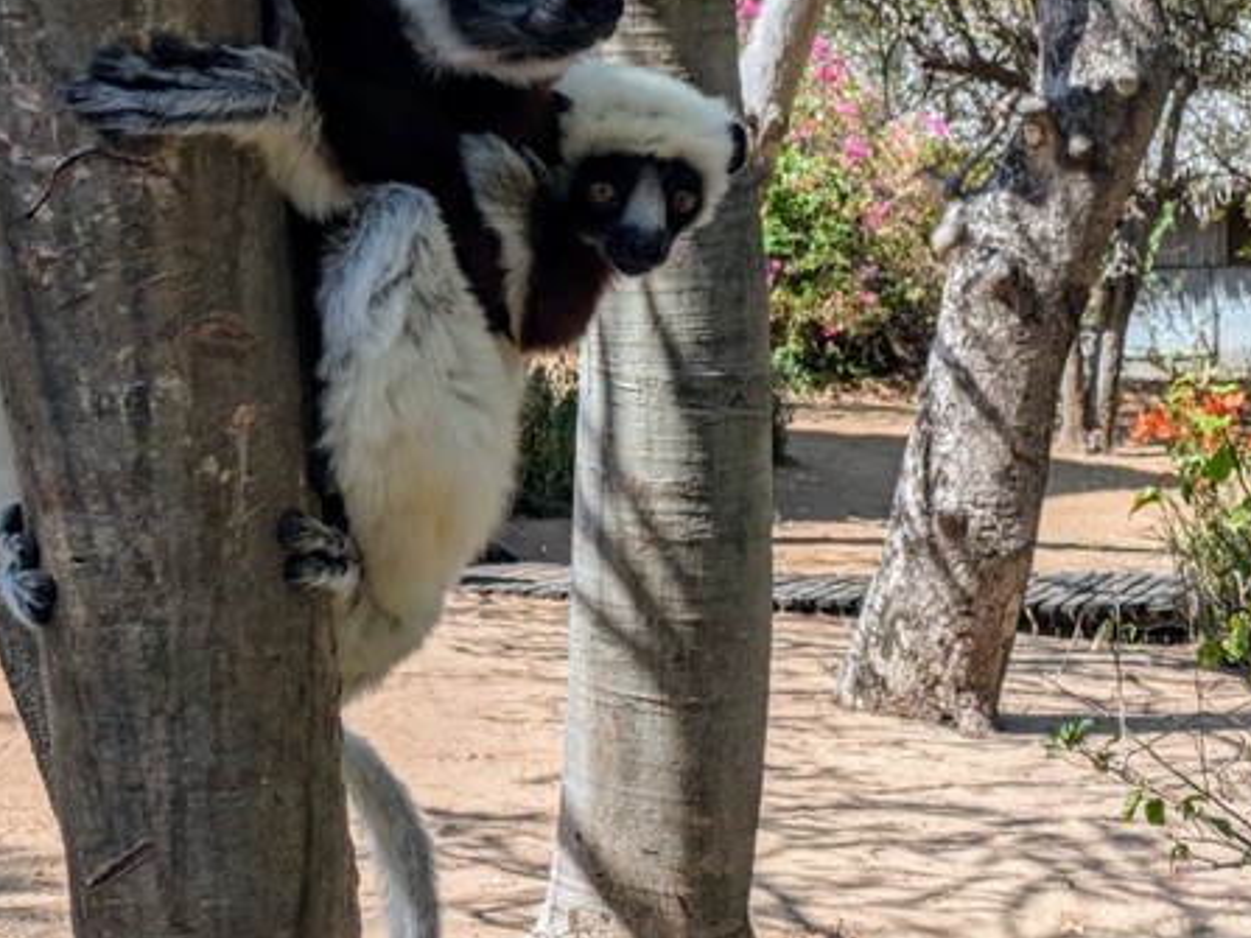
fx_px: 2637
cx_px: 613
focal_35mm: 73
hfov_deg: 26.7
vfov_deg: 20.1
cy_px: 381
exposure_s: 1/1247
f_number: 1.89
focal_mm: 5.43
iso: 42
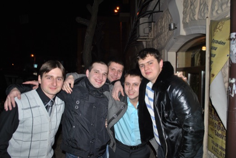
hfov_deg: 61.9
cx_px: 118
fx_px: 197
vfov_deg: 43.7
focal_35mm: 30
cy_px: 79
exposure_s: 1/60
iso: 200
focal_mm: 20
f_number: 3.8
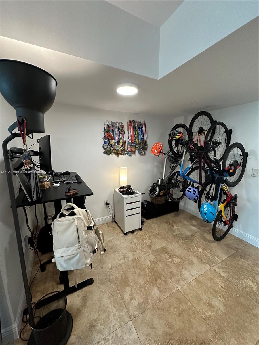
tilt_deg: -10.9
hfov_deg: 85.7
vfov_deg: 102.1
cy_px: 172
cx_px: 130
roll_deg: -1.4
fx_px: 140
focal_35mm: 14
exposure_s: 1/115
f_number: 2.2
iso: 320
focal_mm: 2.22
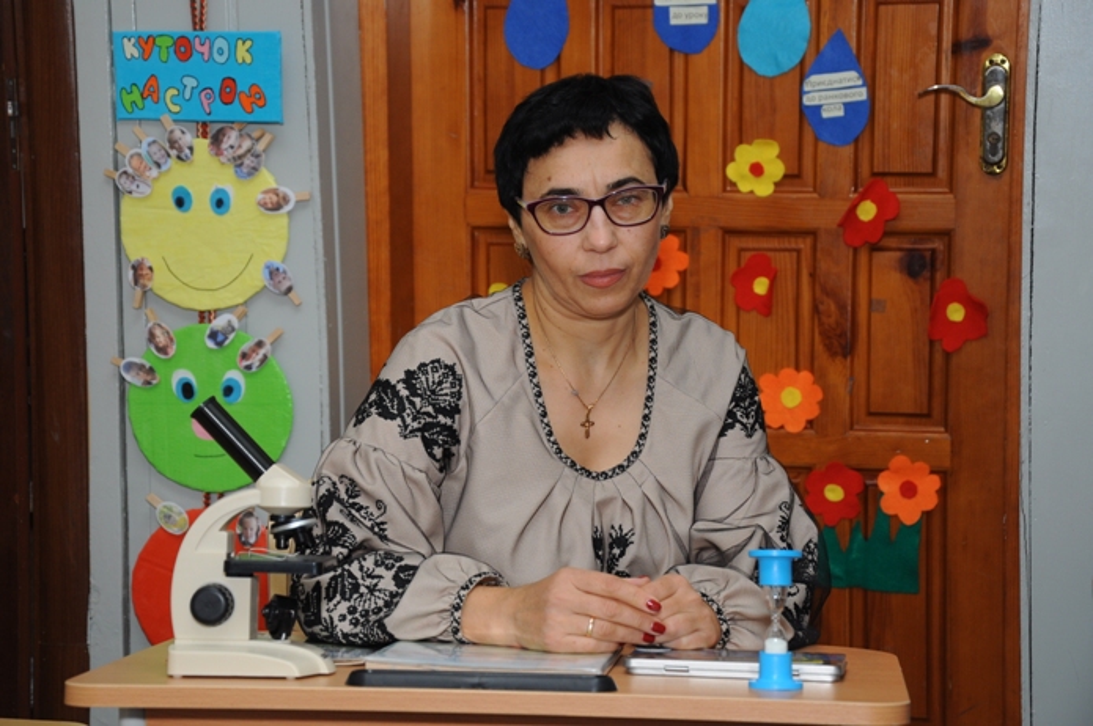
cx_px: 546
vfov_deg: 14.7
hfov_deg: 21.9
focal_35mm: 93
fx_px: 2821
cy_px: 363
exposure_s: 1/60
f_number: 5.3
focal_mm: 62
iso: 400
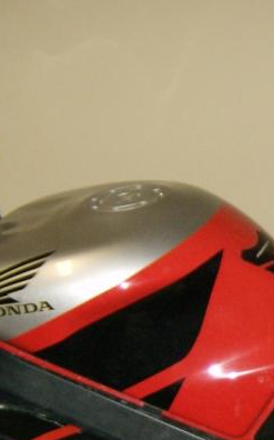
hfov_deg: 13.2
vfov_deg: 21.0
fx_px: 1173
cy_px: 339
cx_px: 270
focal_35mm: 98
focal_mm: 6
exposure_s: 1/60
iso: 200
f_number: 2.8
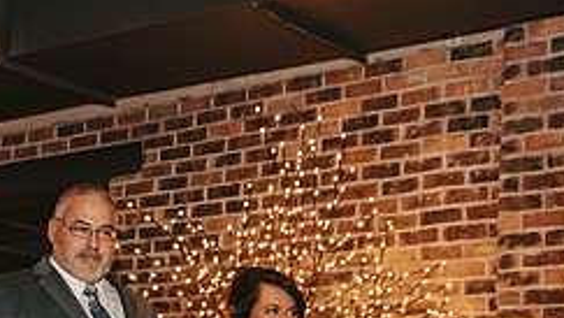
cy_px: 424
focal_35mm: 100
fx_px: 1496
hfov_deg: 21.3
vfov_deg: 11.8
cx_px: 246
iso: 1250
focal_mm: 40
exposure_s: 1/100
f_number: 3.2
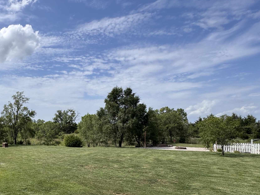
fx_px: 195
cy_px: 134
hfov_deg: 61.8
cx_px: 53
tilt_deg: -0.2
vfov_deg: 51.8
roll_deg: -1.8
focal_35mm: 26
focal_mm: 2.22
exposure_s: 1/2770
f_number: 2.2
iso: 50
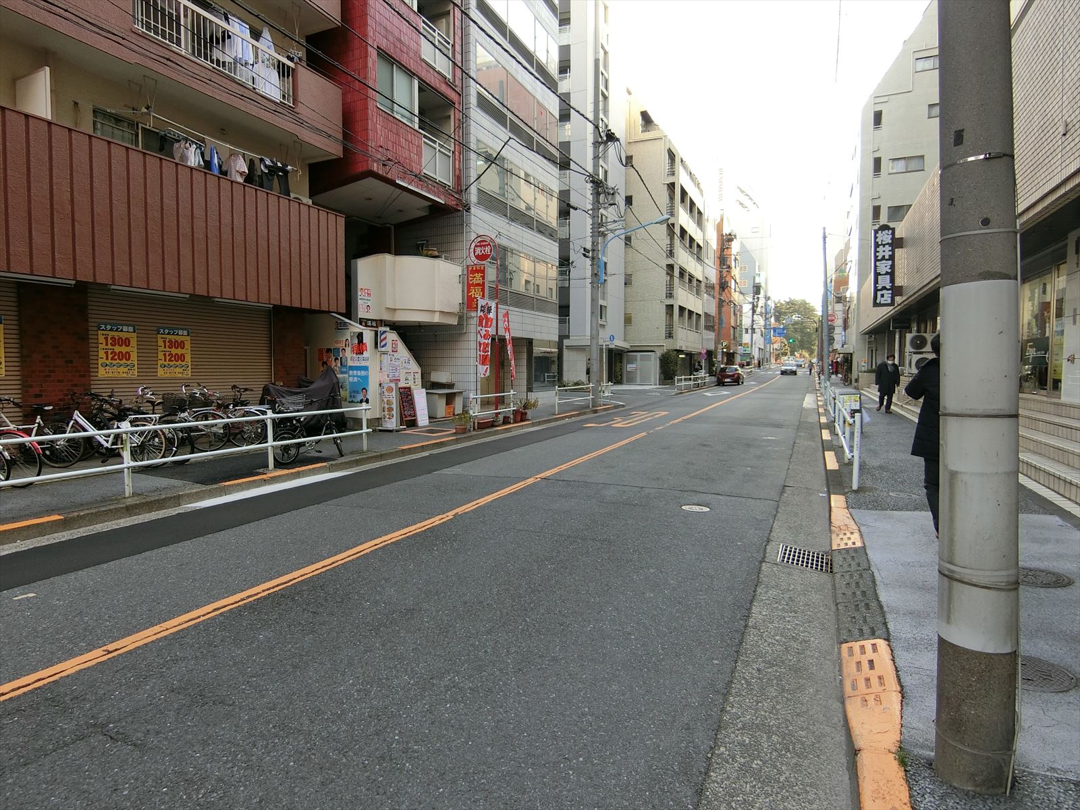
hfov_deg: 84.7
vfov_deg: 68.7
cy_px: 405
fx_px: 593
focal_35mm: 19
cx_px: 540
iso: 80
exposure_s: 1/160
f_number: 2.7
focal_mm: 4.06
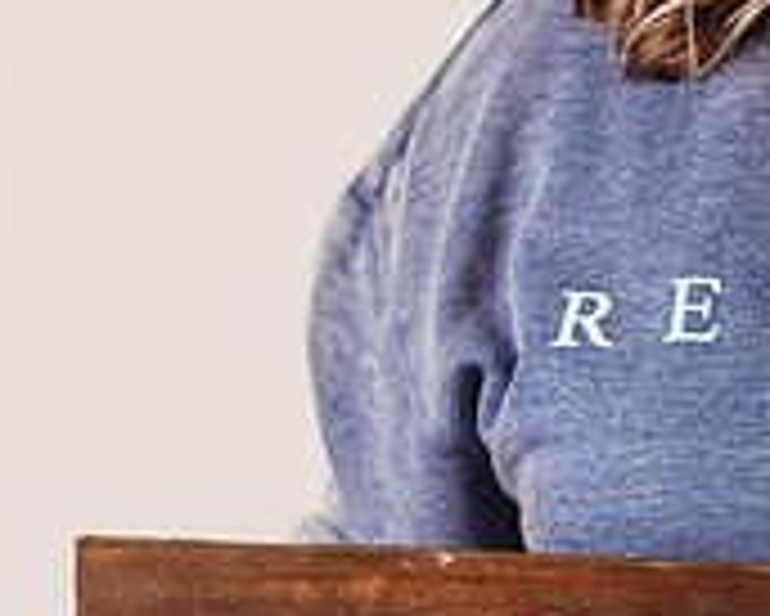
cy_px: 785
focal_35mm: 270
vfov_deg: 5.7
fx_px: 6157
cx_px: 887
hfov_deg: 7.1
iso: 100
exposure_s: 1/160
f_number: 2.5
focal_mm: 85
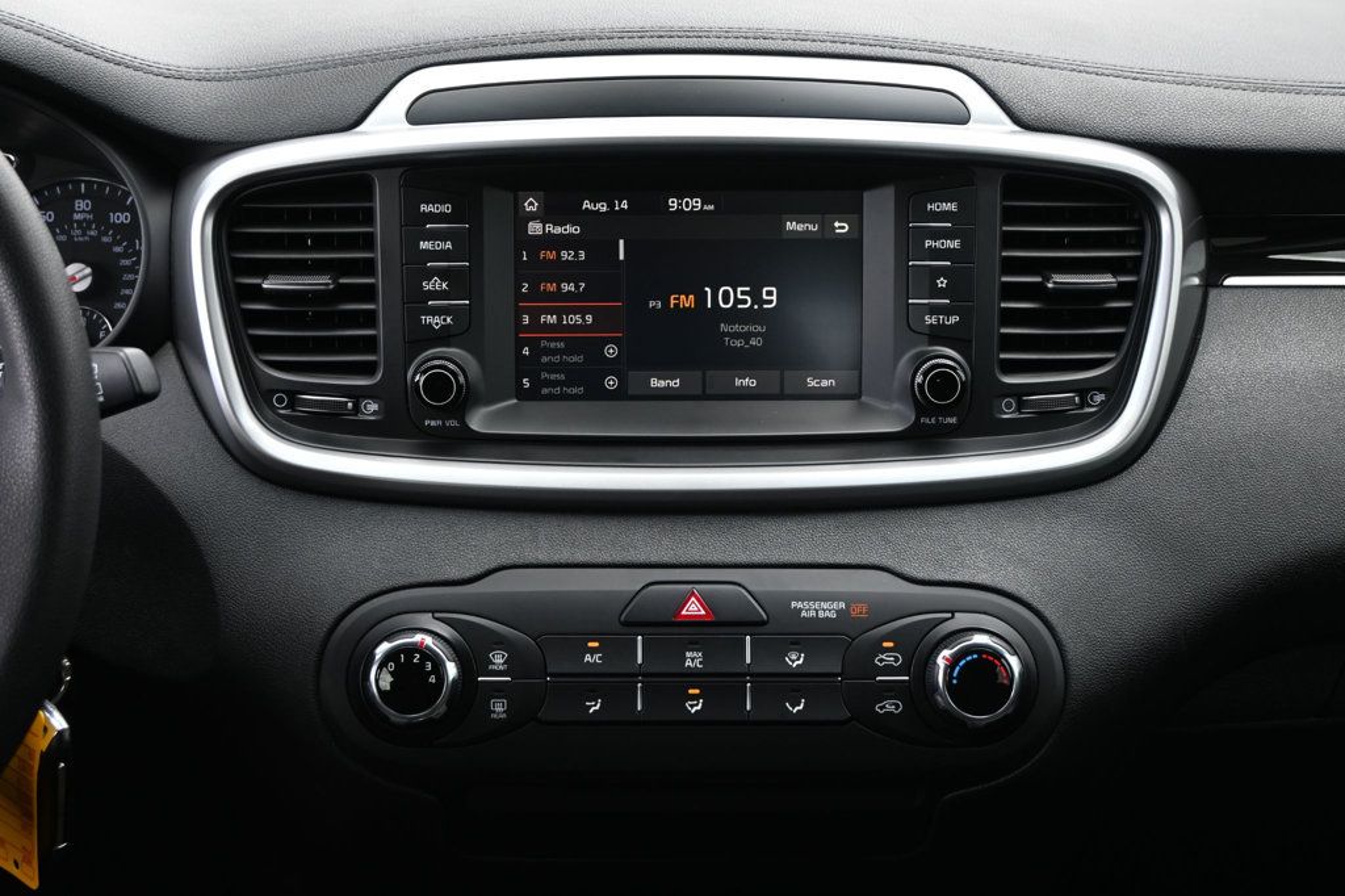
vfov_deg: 24.4
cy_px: 448
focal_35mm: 56
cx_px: 672
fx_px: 2073
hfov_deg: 36.0
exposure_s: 1/125
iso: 500
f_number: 5.3
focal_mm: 37
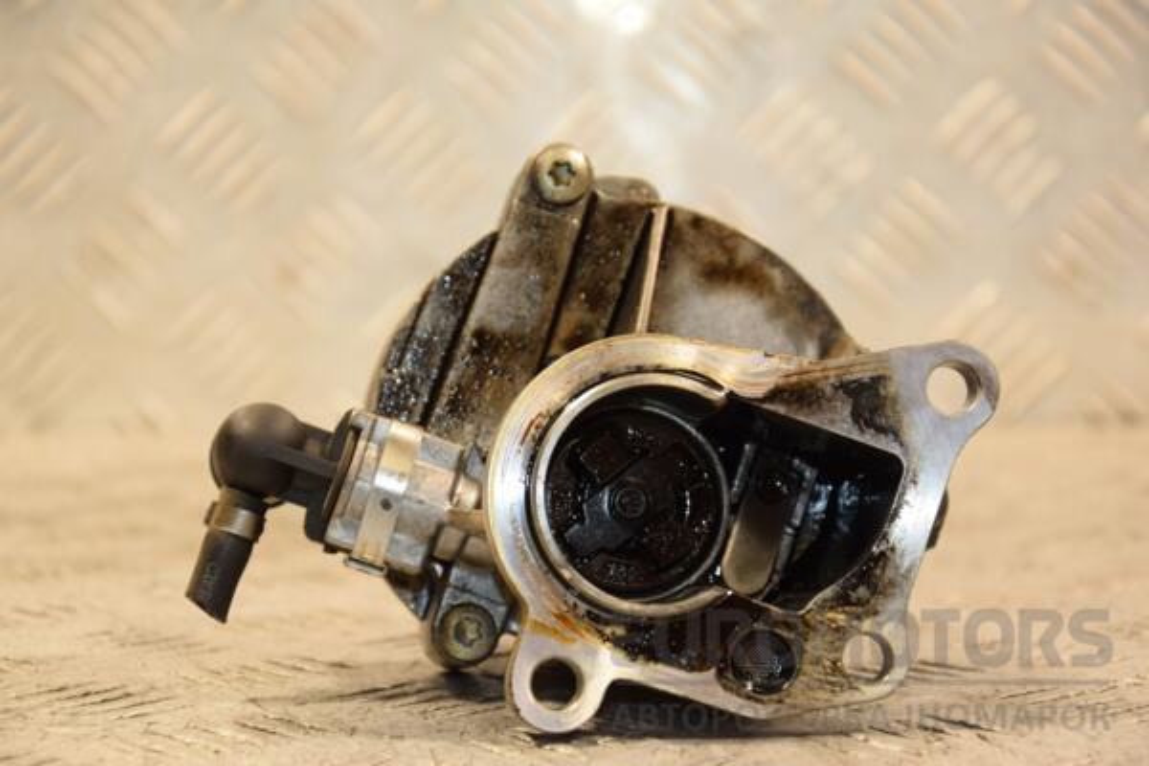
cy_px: 383
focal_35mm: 112
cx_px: 574
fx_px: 3590
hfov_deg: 18.2
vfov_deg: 12.2
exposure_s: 1/100
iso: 800
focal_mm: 75
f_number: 5.3
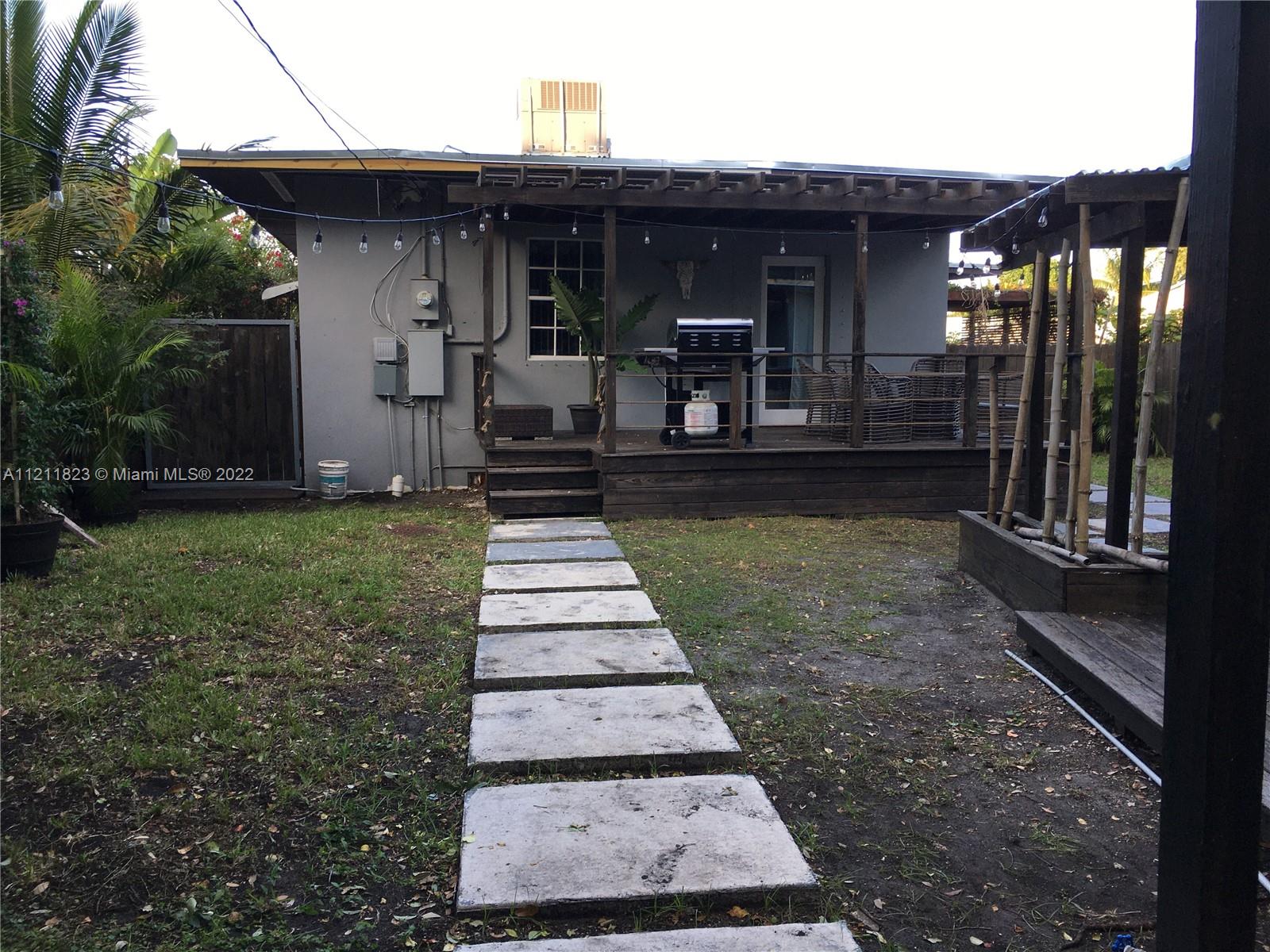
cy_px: 476
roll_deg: -0.3
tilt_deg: -5.2
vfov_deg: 48.2
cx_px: 635
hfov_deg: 61.7
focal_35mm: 29
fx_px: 1064
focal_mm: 4.15
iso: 25
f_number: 2.2
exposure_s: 1/120
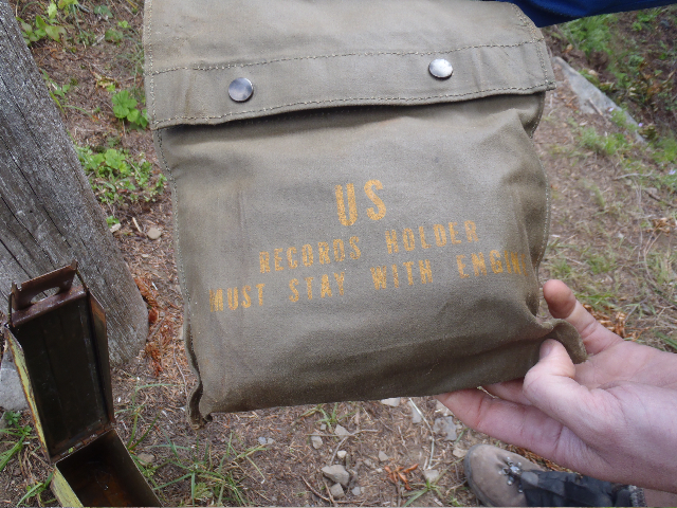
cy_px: 254
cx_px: 338
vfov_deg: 49.7
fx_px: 548
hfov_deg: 63.4
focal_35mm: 28
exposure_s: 1/80
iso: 80
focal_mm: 5
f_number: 3.9
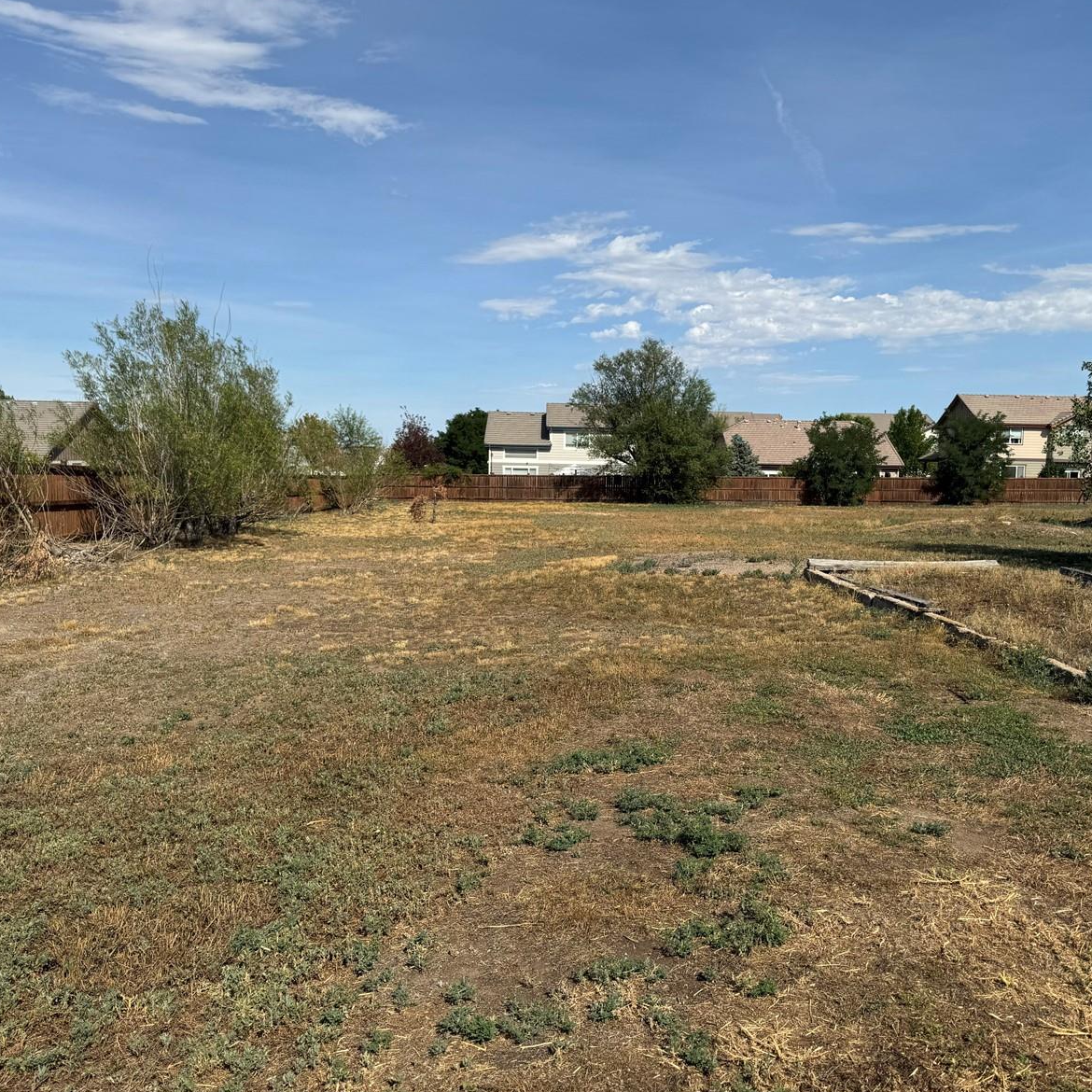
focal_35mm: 29
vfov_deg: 55.6
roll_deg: -1.8
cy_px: 537
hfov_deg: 55.4
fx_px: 1035
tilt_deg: -4.5
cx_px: 622
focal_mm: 6.76
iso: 80
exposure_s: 1/6410
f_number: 1.78
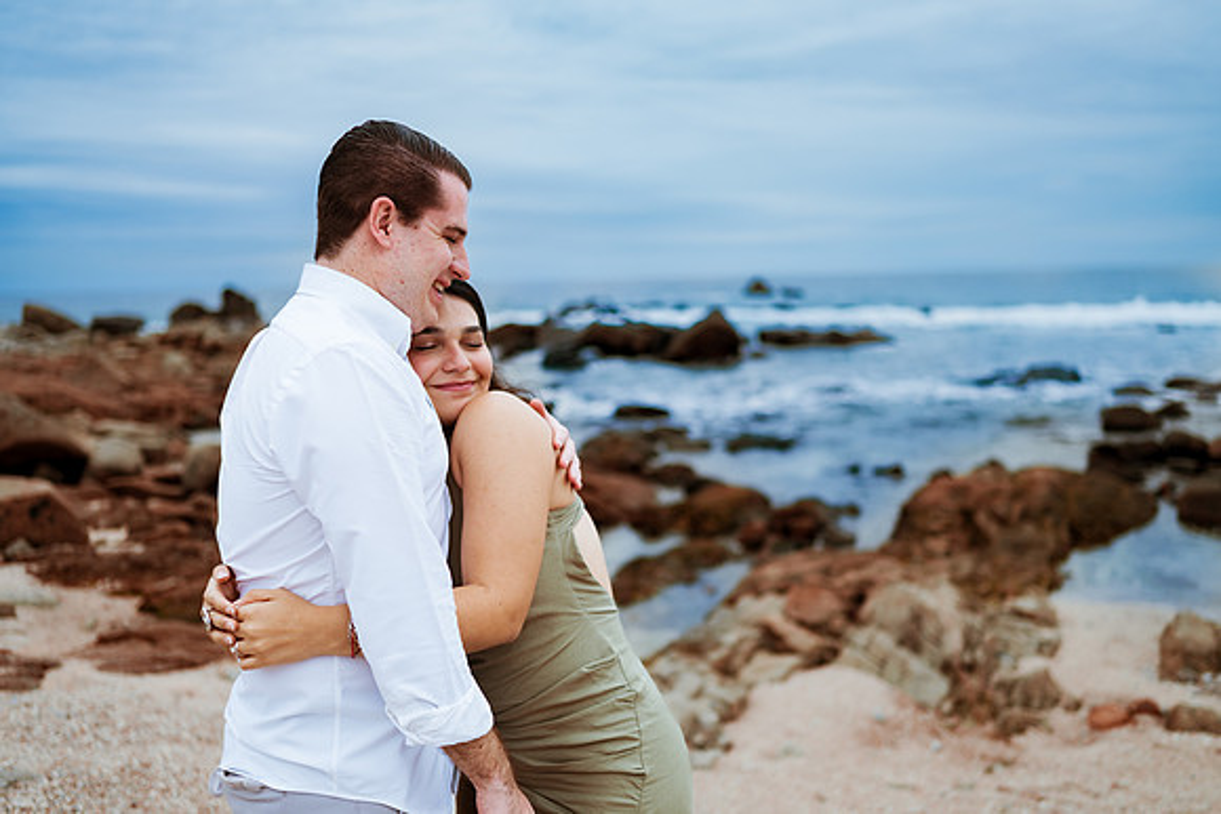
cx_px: 610
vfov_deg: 37.9
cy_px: 407
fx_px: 1187
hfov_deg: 54.4
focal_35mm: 35
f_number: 1.8
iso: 80
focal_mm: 35
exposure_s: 1/800
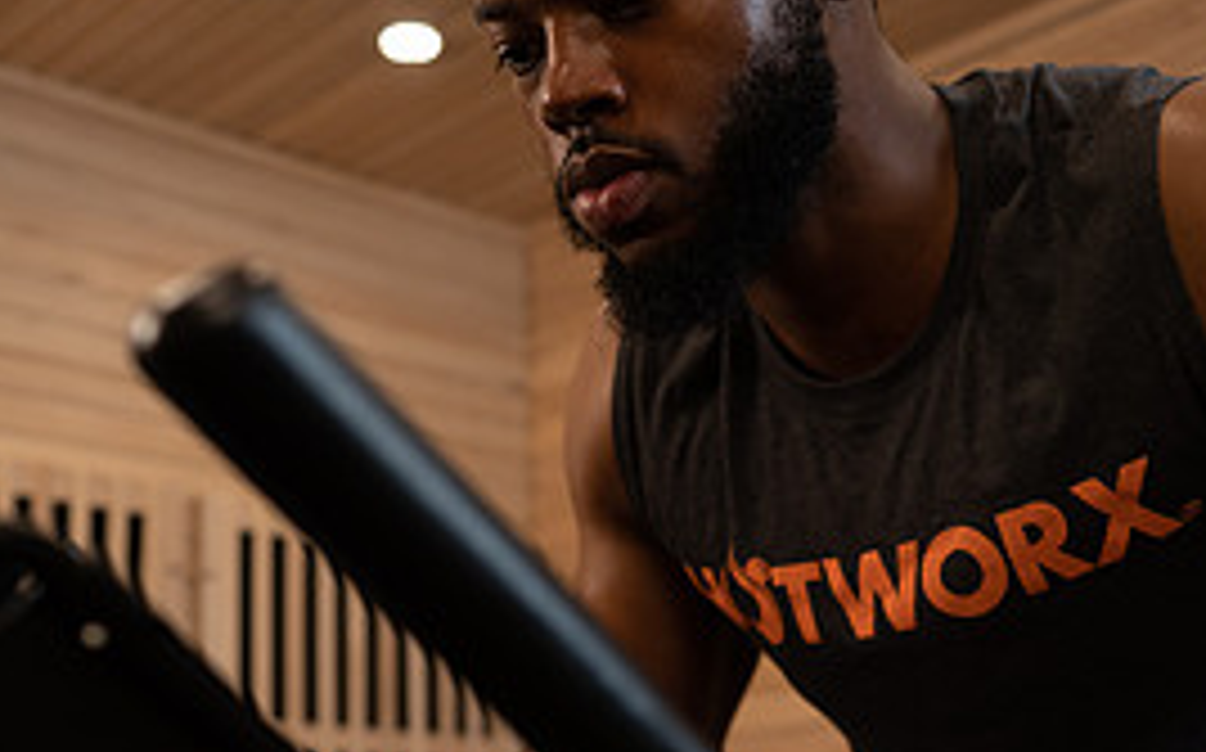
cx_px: 580
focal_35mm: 60
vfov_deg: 21.2
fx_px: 1970
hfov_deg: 34.0
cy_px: 644
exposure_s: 1/160
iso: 400
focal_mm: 35
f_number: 2.8
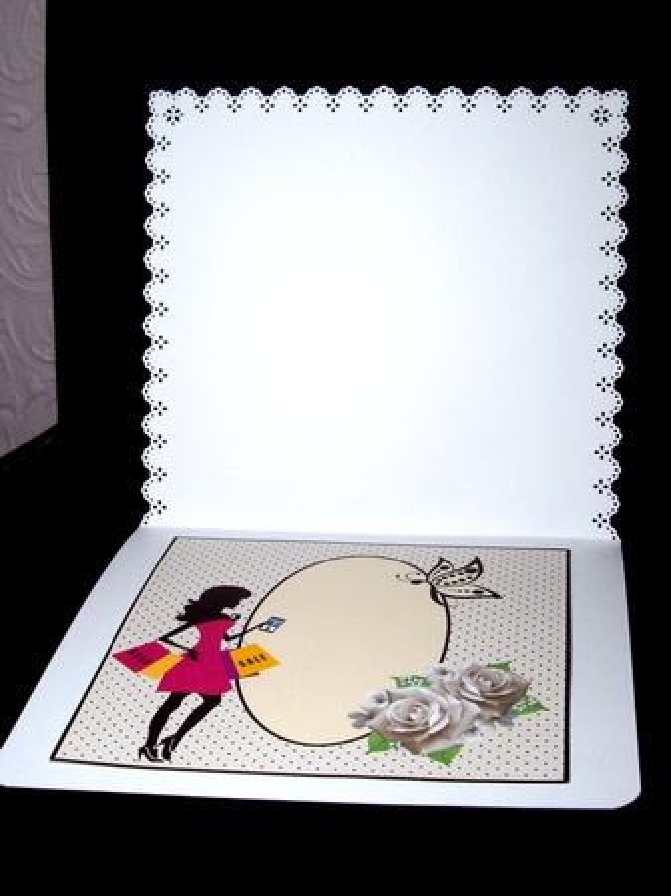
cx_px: 336
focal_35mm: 38
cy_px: 448
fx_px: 983
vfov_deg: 49.0
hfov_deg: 37.7
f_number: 2.8
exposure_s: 1/80
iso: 100
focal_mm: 7.9
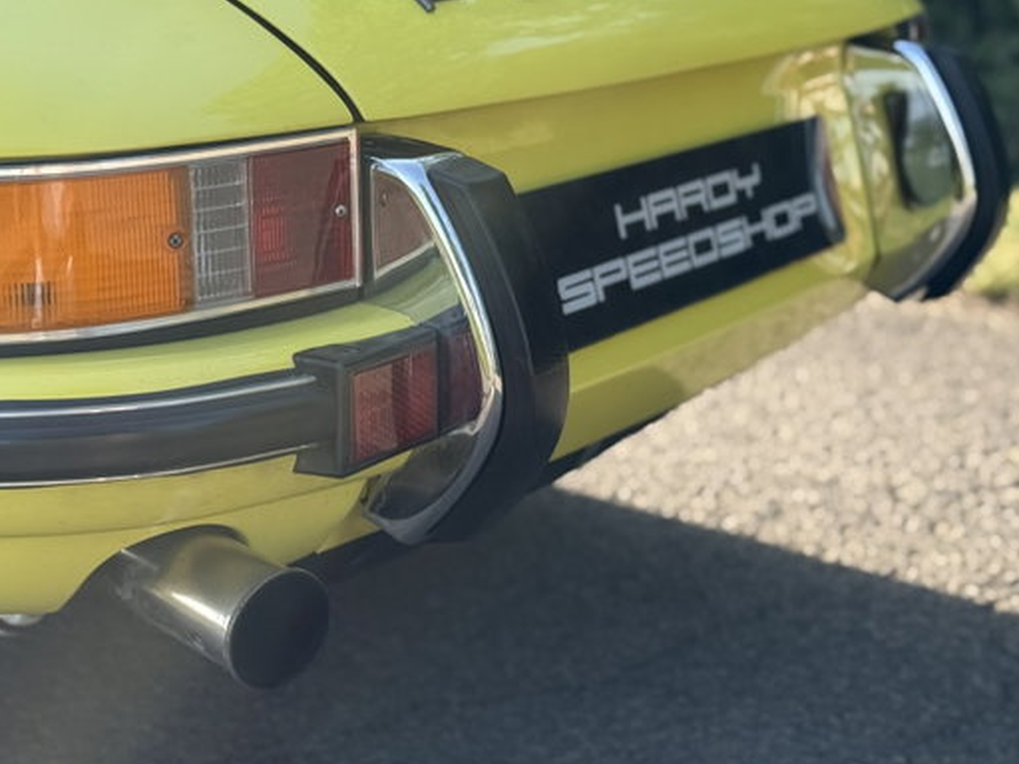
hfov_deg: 27.0
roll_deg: -0.2
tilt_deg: -9.4
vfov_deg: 20.4
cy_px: 265
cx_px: 456
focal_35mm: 72
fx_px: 2119
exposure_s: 1/1513
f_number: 1.78
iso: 100
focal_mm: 6.76
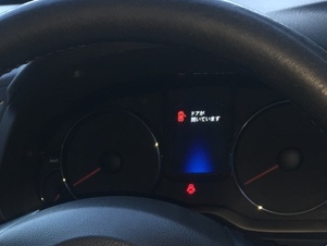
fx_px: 728
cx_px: 51
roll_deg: +10.5
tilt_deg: -33.6
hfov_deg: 24.8
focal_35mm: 77
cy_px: 308
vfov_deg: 18.0
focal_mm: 4.15
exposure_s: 1/33
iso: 50
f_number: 2.2
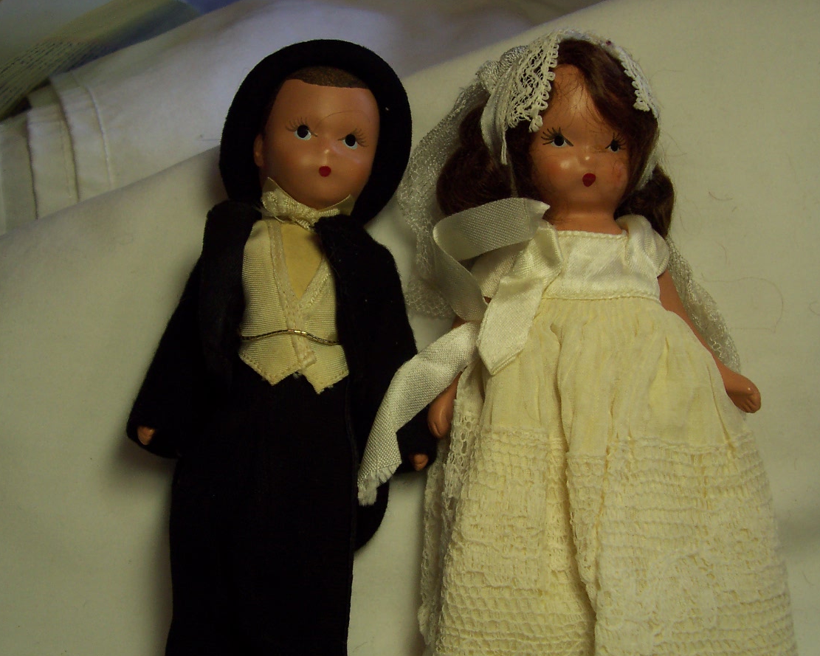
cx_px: 422
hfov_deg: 46.8
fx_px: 947
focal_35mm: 39
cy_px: 330
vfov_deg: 38.2
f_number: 2.8
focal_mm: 5.6
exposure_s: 1/180
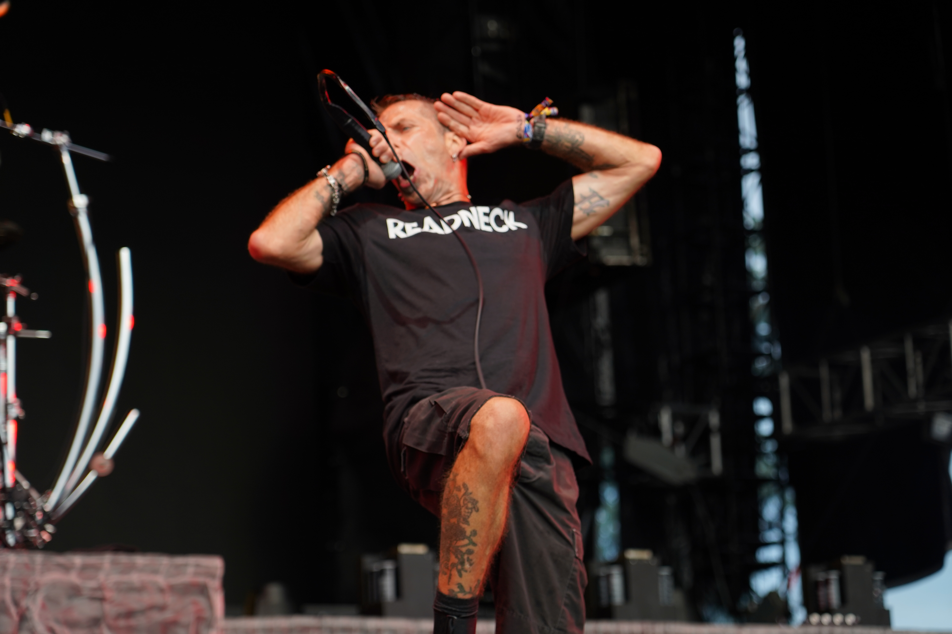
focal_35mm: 105
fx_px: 2776
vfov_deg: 13.0
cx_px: 476
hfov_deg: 19.5
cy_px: 317
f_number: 4
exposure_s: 1/125
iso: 200
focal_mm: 105
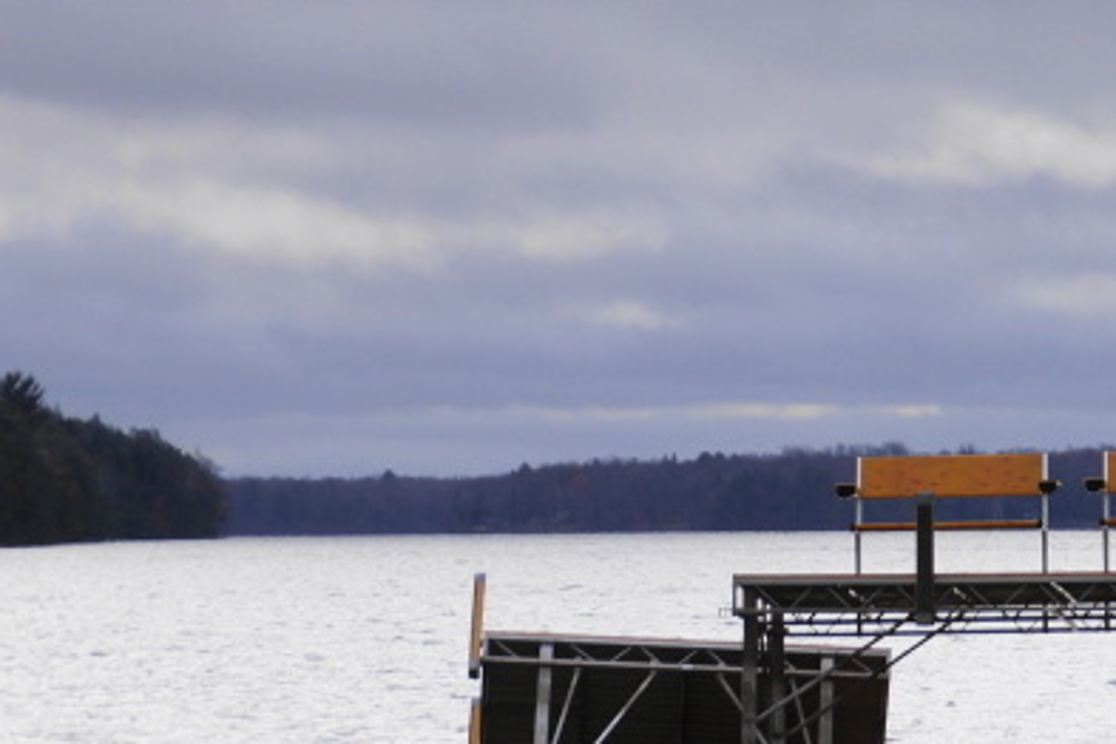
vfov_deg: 4.5
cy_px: 108
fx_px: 9454
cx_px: 1201
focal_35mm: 305
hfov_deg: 6.7
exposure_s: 1/125
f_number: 7.1
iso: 100
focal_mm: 80
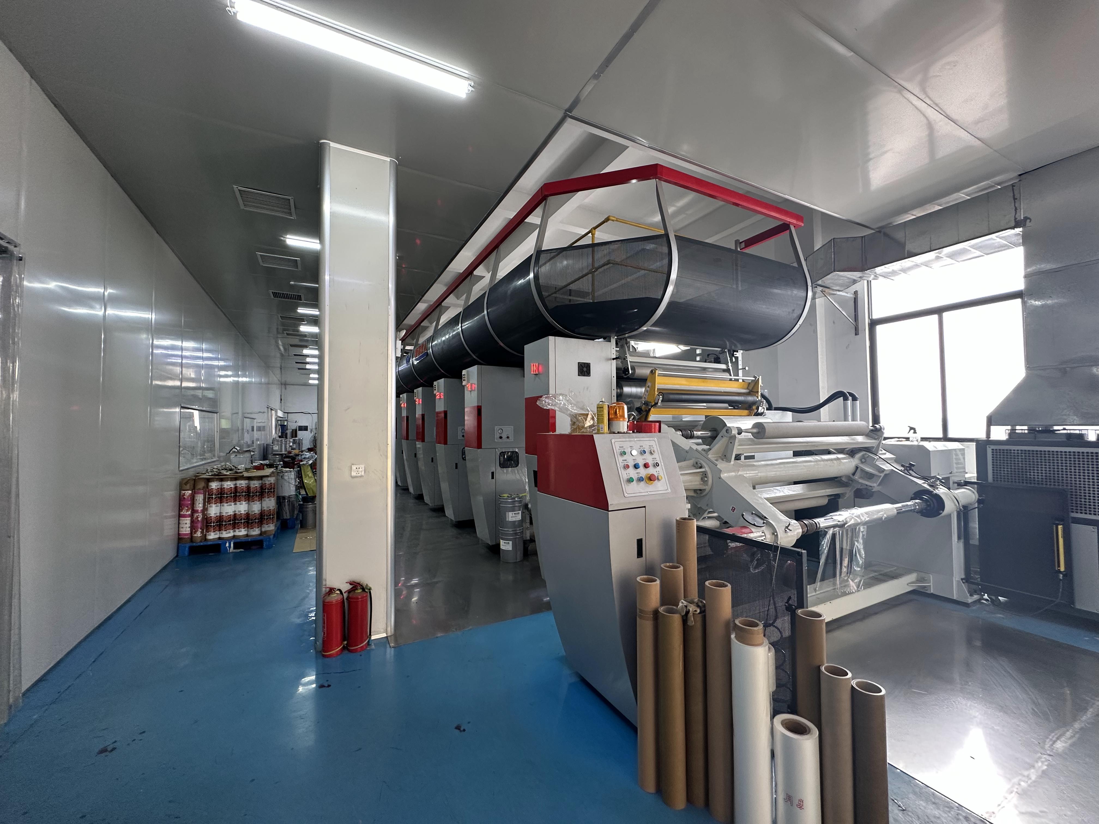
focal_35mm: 14
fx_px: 444
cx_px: 550
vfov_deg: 85.7
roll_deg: +2.3
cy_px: 412
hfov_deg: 102.1
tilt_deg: +2.4
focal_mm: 2.22
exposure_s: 1/99
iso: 125
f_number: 2.2
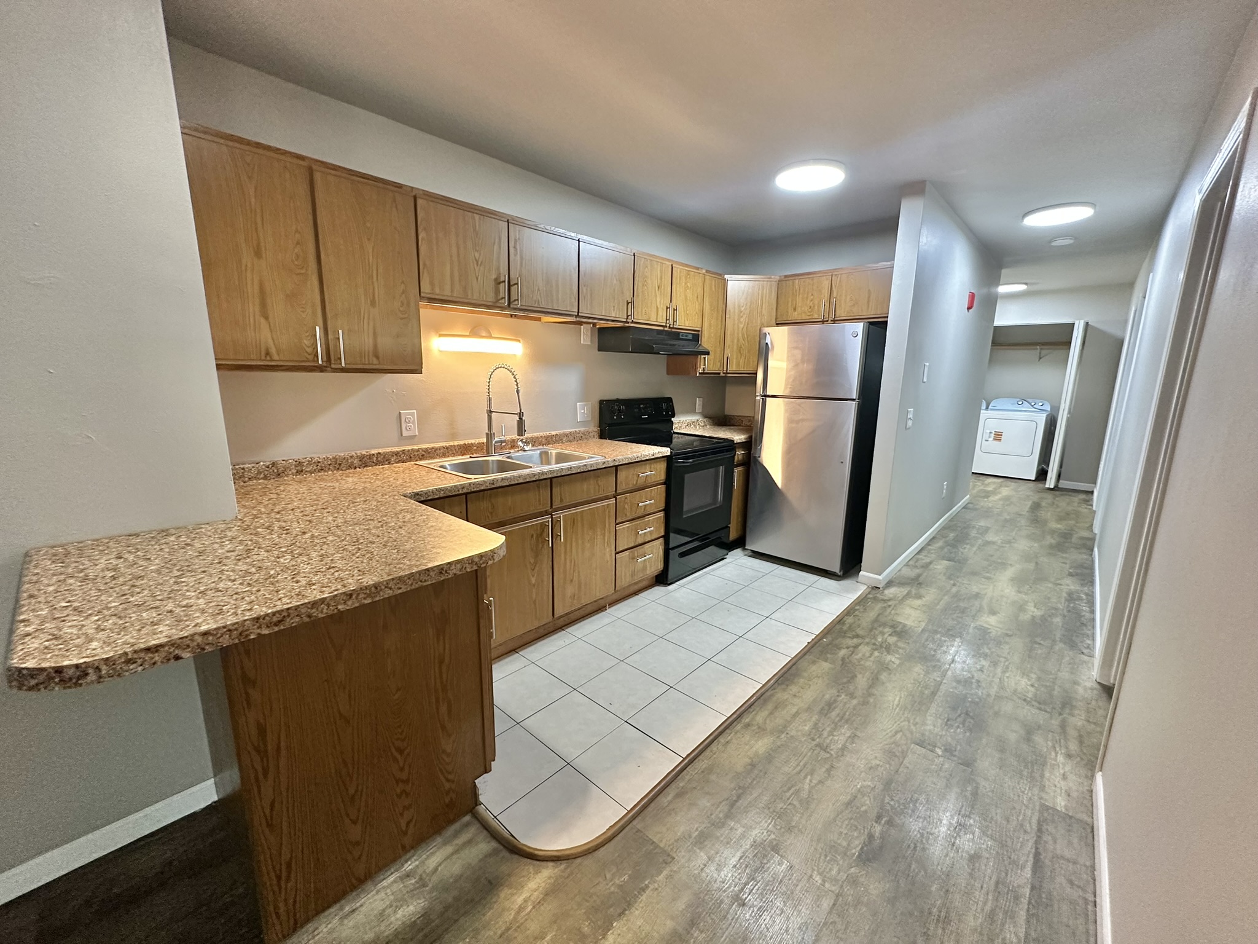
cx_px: 629
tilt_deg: -10.3
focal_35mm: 14
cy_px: 472
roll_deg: -0.6
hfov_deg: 102.1
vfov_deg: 85.7
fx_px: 509
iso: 320
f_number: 2.2
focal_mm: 2.22
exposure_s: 1/60
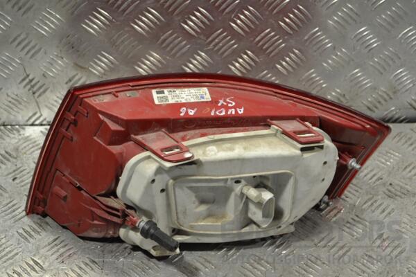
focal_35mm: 60
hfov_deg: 33.4
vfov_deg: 22.6
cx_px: 208
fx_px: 693
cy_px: 138
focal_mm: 40
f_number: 5.3
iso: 400
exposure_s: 1/80
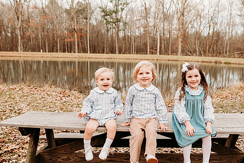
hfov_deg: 51.4
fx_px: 251
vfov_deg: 35.9
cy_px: 95
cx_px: 150
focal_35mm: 37
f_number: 3.2
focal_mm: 24
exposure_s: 1/320
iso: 125
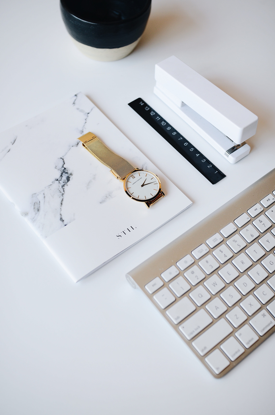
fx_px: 518
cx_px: 138
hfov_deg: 29.7
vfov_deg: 43.7
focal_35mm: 45
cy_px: 208
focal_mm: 30
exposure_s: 1/800
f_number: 2.8
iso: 320
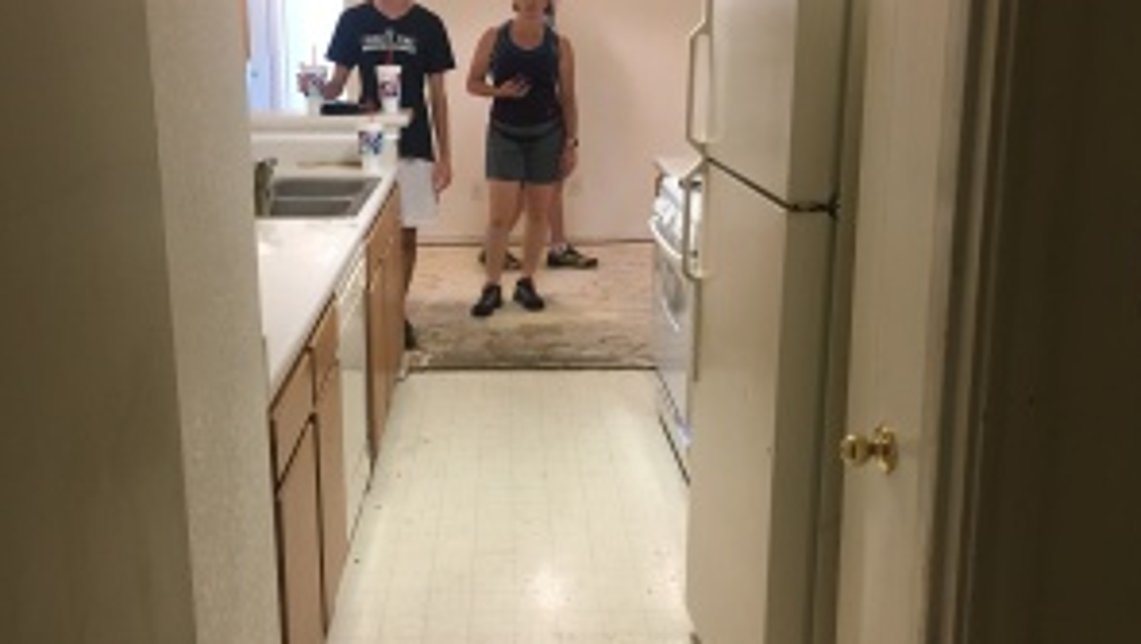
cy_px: 266
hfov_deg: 51.5
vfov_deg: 30.4
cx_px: 513
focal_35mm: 39
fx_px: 1181
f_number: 2.2
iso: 100
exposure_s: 1/30
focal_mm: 4.15
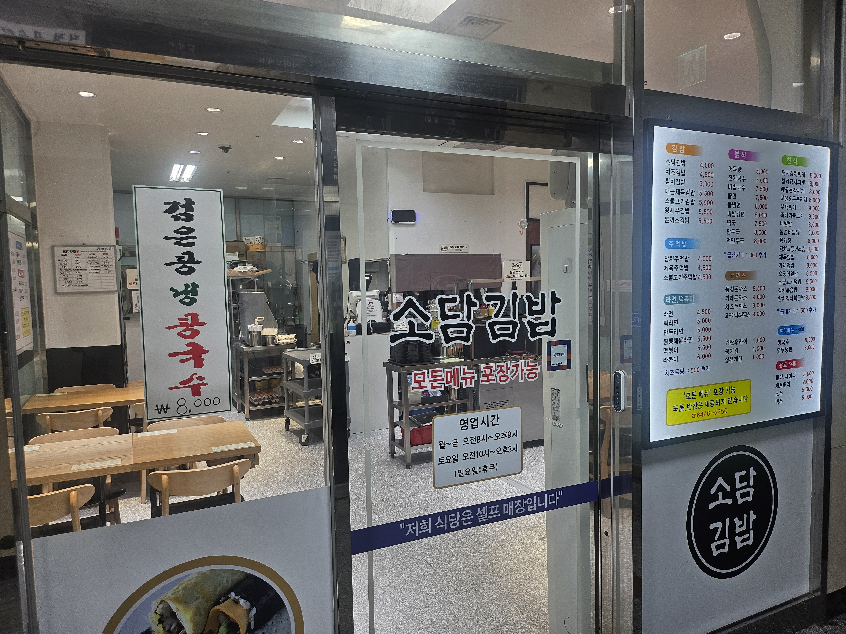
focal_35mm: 24
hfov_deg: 71.6
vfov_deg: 56.8
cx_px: 423
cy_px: 317
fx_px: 587
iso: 80
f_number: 1.8
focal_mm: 5
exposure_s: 1/120
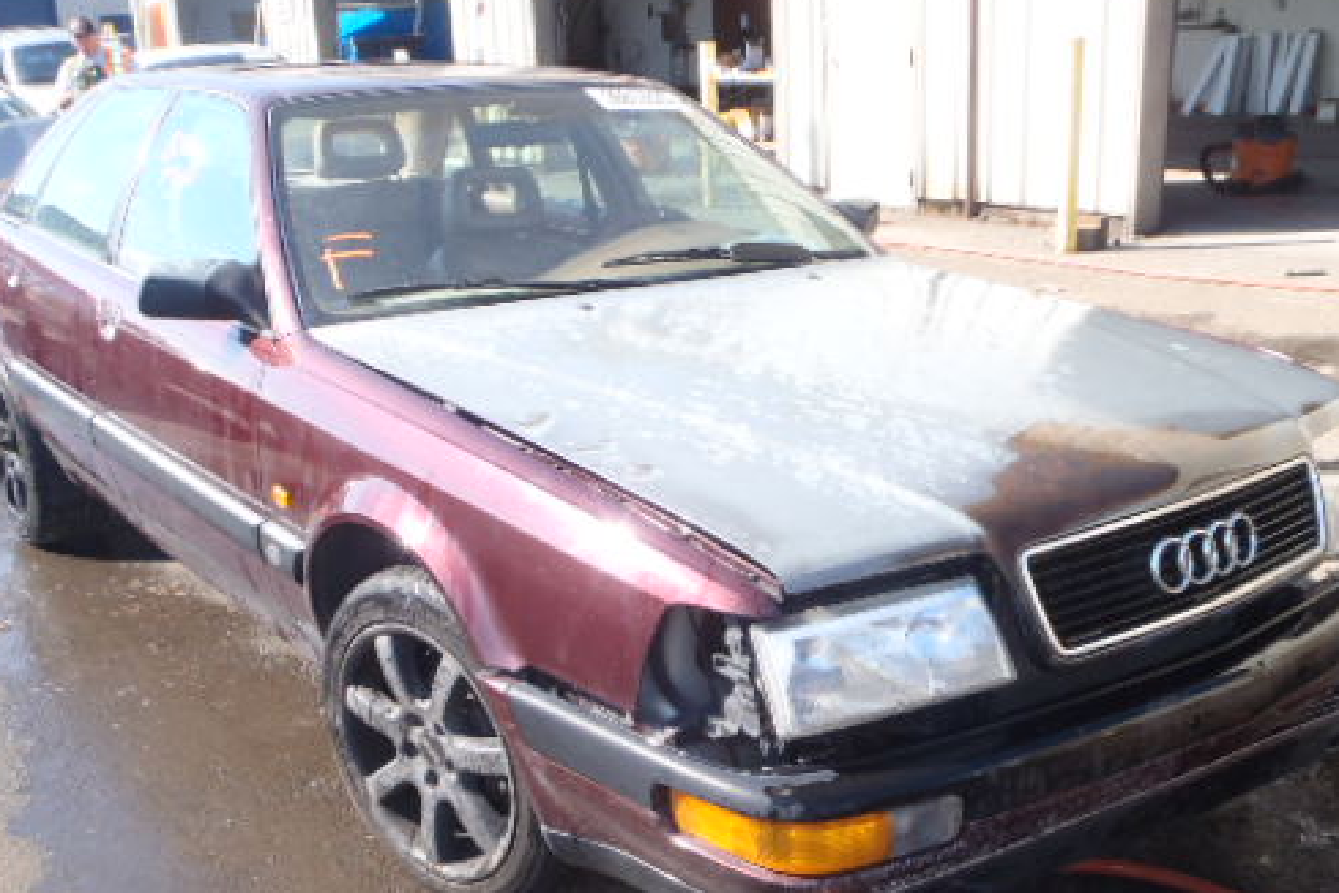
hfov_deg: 50.7
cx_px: 708
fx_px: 1414
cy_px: 549
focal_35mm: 38
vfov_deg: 34.9
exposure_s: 1/160
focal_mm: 5
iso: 100
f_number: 4.5
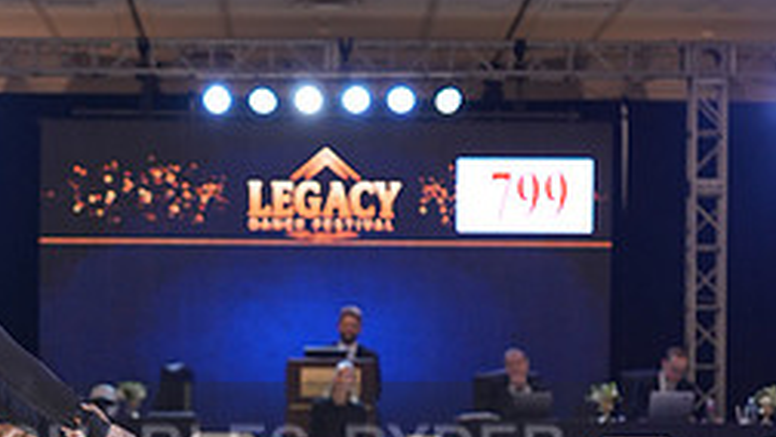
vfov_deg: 9.4
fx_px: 2635
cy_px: 486
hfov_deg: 16.7
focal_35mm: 128
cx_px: 189
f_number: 2
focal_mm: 53
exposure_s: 1/500
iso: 800
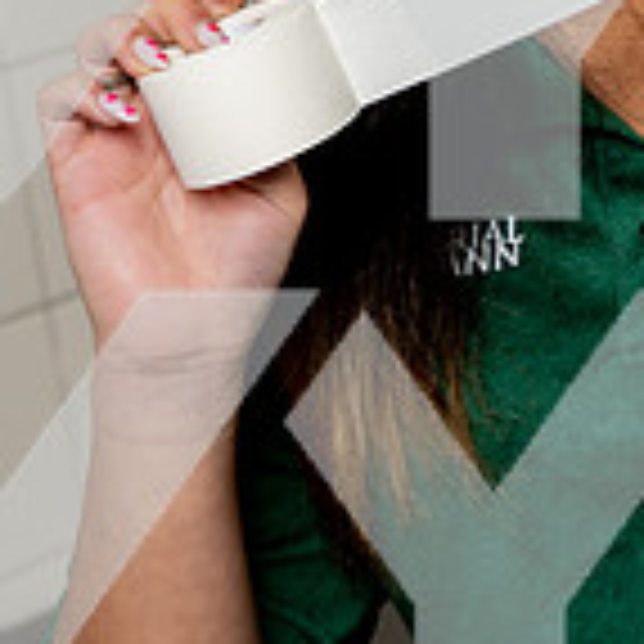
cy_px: -16
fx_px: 4125
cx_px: 694
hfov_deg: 8.9
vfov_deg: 8.9
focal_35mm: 196
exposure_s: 1/250
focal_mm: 57
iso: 250
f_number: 6.3
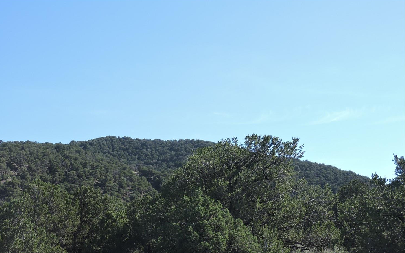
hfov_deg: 32.5
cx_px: 187
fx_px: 695
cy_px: 162
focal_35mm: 63
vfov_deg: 20.6
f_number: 3.7
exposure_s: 1/640
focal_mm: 9.8
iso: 100
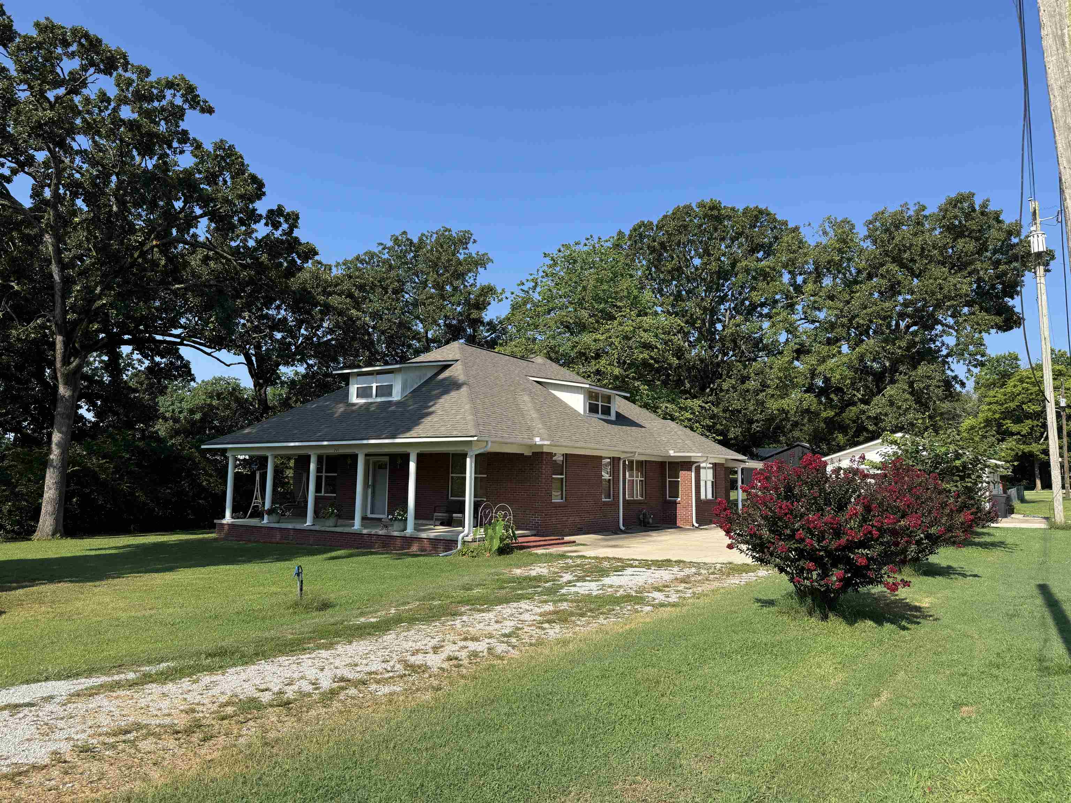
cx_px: 536
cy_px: 402
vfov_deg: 56.8
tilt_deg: +4.8
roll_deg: -1.2
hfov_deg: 71.6
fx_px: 743
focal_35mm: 24
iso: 80
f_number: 1.78
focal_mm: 6.76
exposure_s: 1/2833
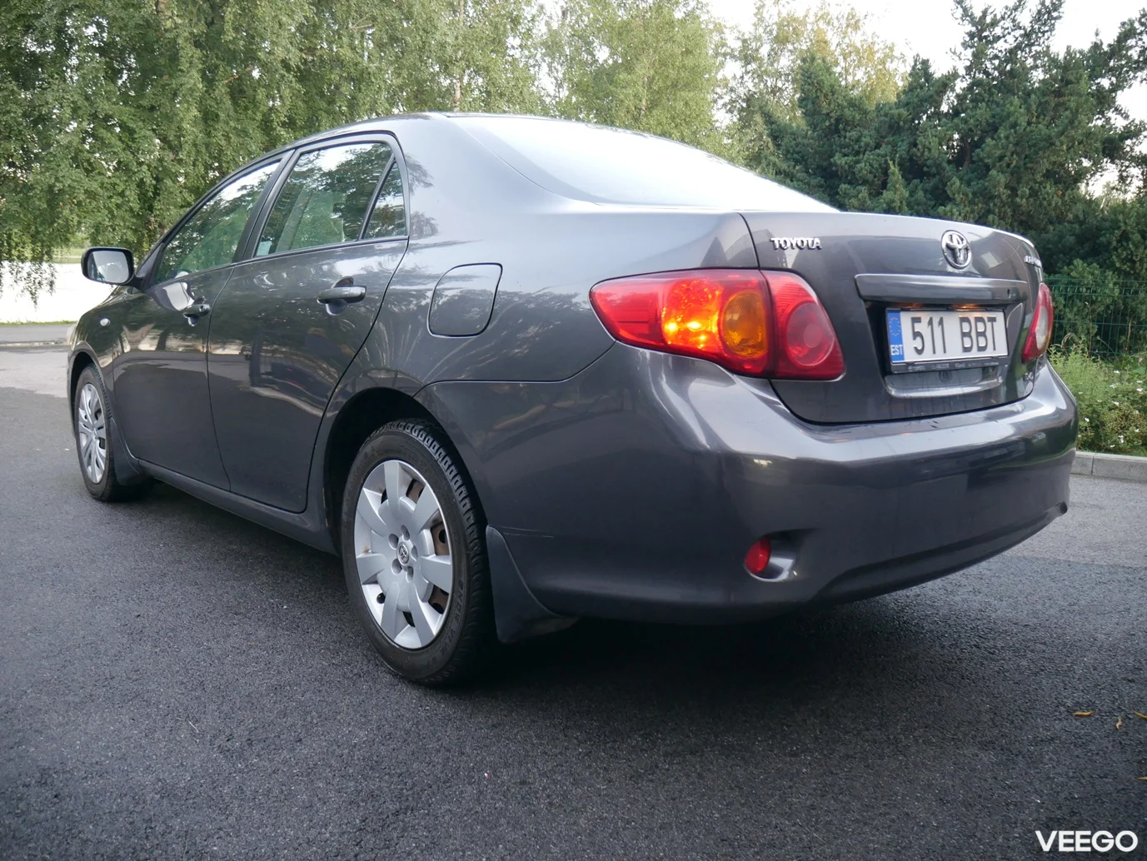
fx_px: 928
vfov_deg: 49.8
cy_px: 430
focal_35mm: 28
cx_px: 574
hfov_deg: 63.4
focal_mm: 14
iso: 800
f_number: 3.5
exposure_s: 1/60
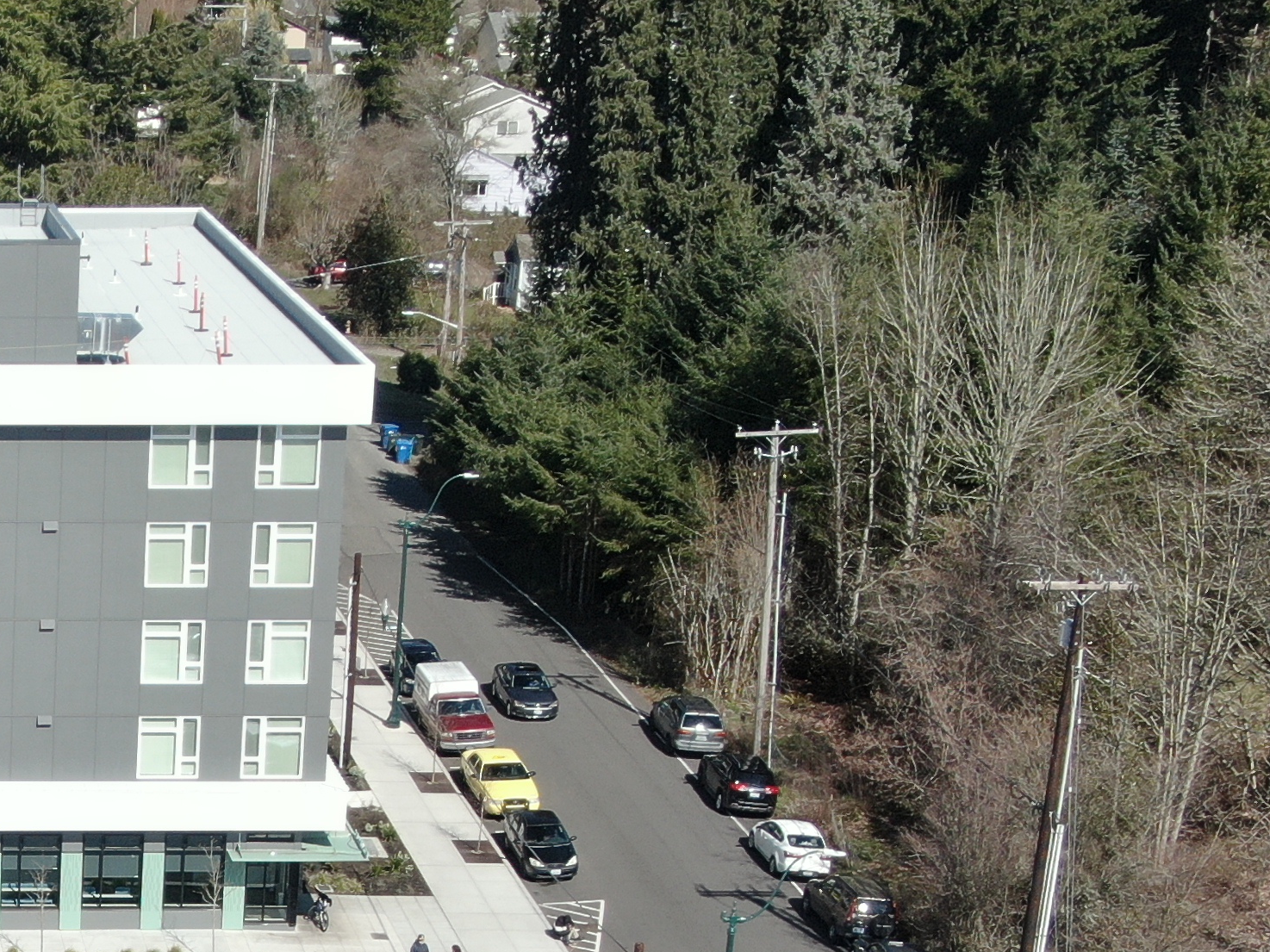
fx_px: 3485
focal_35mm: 95
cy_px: 1079
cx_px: -274
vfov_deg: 15.1
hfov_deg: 19.4
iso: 100
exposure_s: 1/320
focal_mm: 5.94
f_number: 3.3
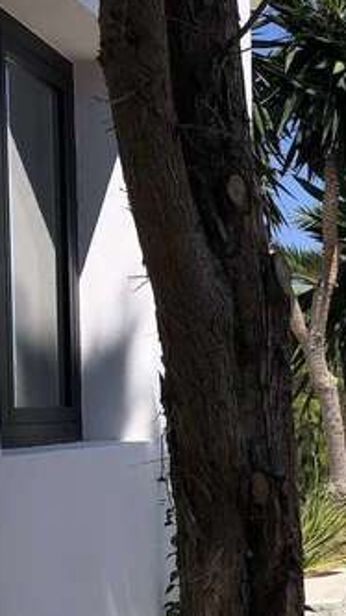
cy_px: 361
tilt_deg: +2.3
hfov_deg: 11.3
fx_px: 1437
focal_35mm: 88
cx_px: 846
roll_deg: +2.3
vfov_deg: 24.2
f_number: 1.8
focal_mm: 3.99
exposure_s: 1/2183
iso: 20
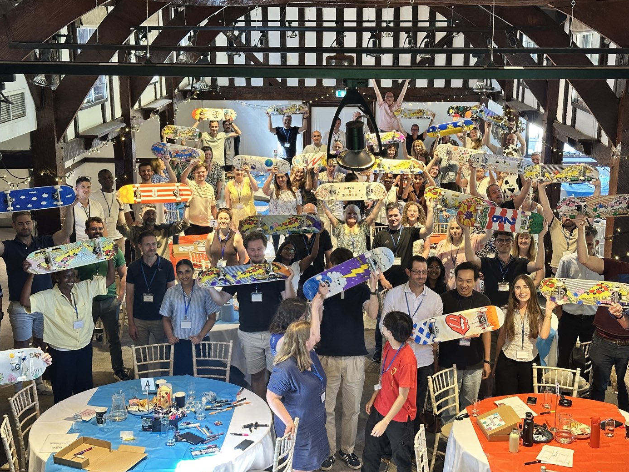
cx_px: 332
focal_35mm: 52
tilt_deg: -13.1
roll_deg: -0.2
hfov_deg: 36.8
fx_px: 945
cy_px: 243
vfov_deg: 28.0
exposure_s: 1/33
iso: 200
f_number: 1.78
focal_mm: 6.86
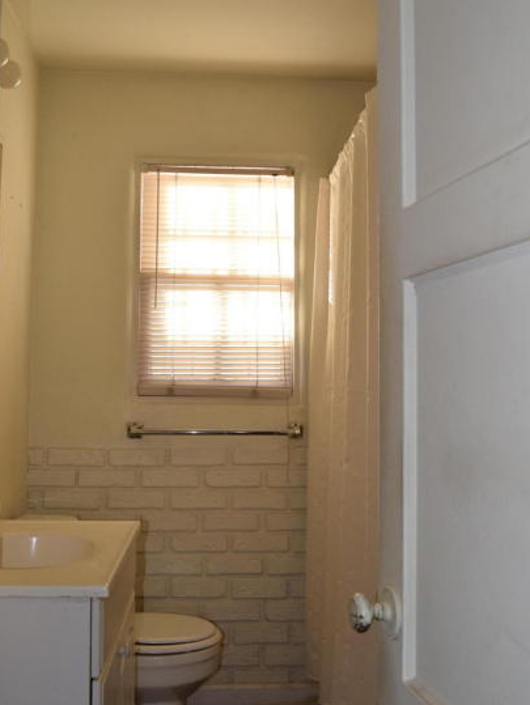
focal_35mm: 41
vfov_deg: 45.7
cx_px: 279
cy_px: 318
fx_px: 836
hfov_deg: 35.2
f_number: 5.6
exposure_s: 1/125
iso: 800
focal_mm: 20
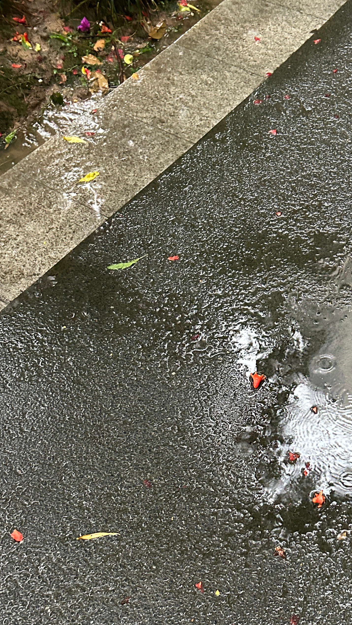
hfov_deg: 26.1
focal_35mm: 45
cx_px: 282
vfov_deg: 44.5
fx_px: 747
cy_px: 435
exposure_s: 1/47
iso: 500
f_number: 1.5
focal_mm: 5.7
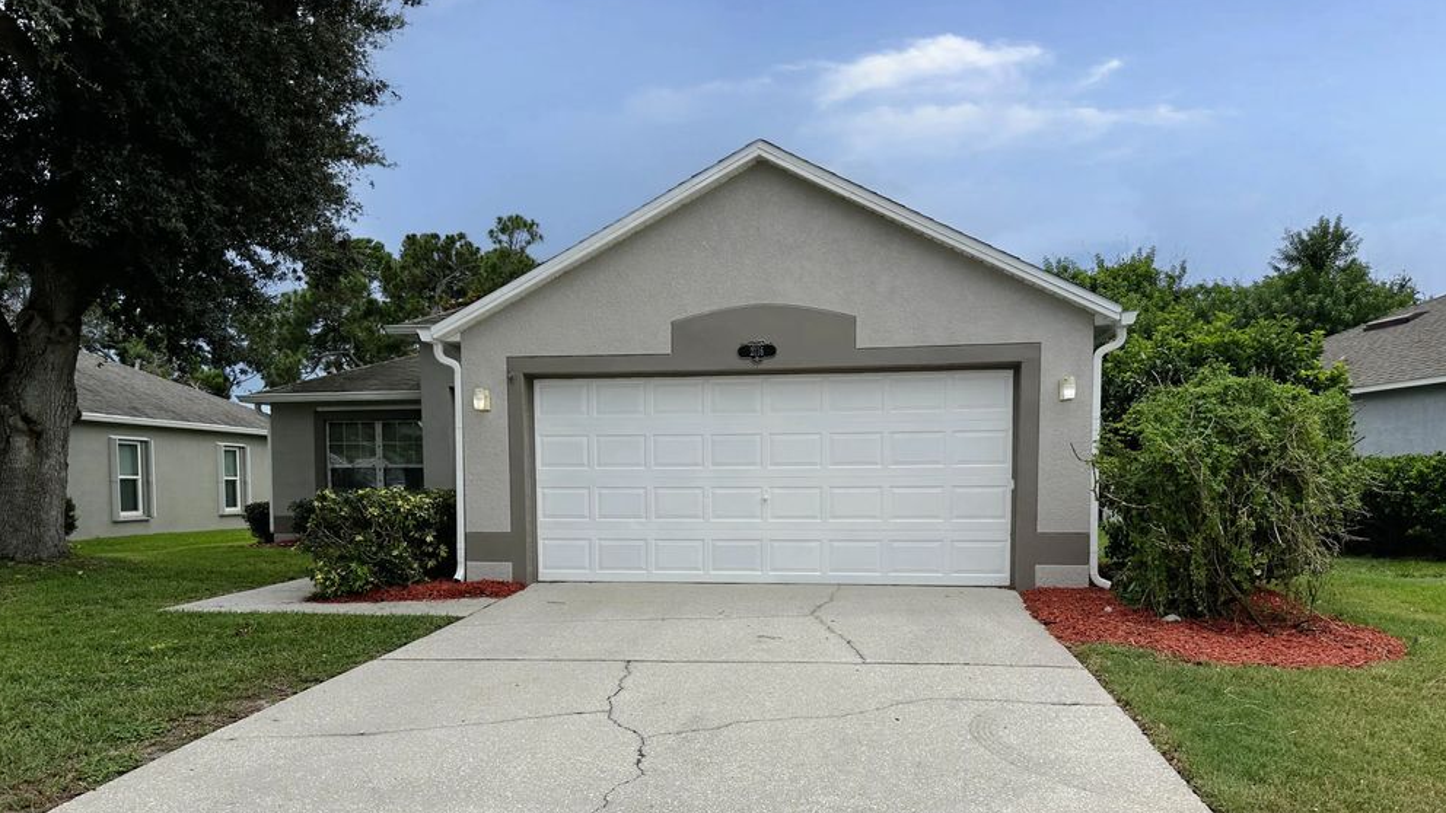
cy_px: 543
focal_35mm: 27
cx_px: 713
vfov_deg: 42.3
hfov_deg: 69.9
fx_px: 1035
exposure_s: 1/4184
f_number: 1.78
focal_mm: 6.86
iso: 80
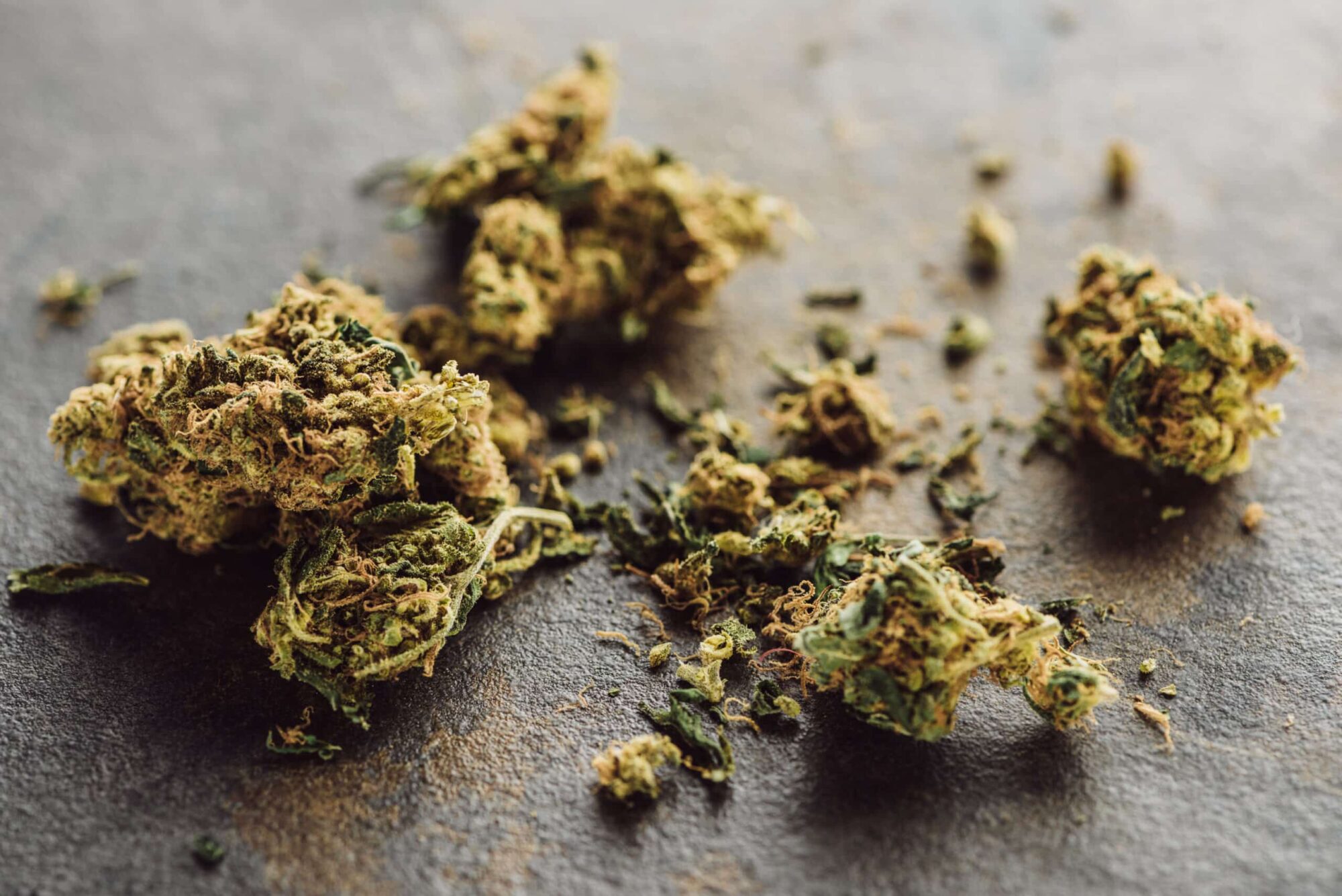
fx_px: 3915
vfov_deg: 13.1
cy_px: 448
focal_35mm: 105
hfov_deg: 19.4
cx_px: 671
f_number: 9
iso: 250
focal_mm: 105
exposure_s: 1/160
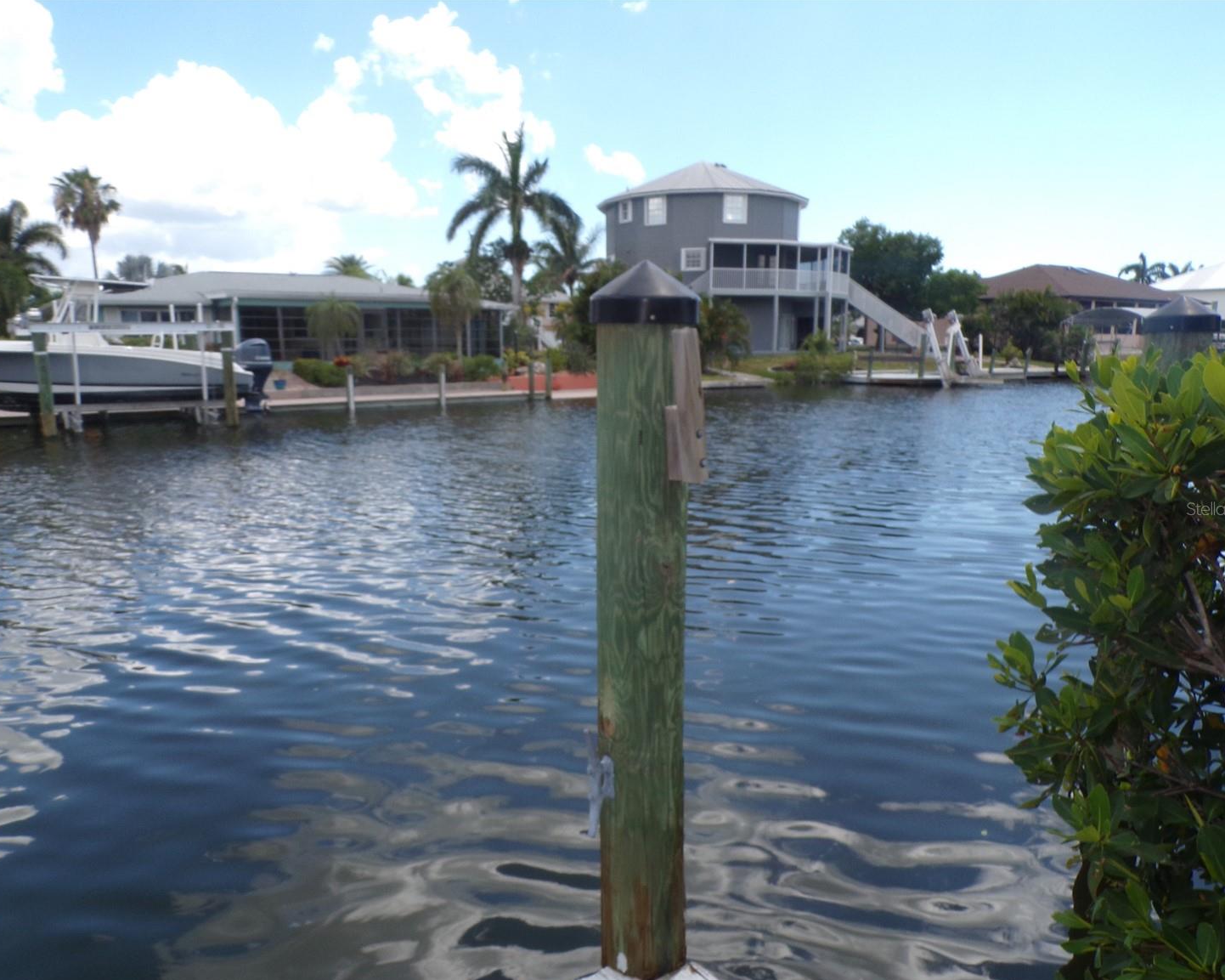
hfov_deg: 66.0
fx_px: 942
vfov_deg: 54.9
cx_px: 587
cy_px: 508
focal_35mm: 26
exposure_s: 1/180
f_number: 5.8
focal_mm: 4.3
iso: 80
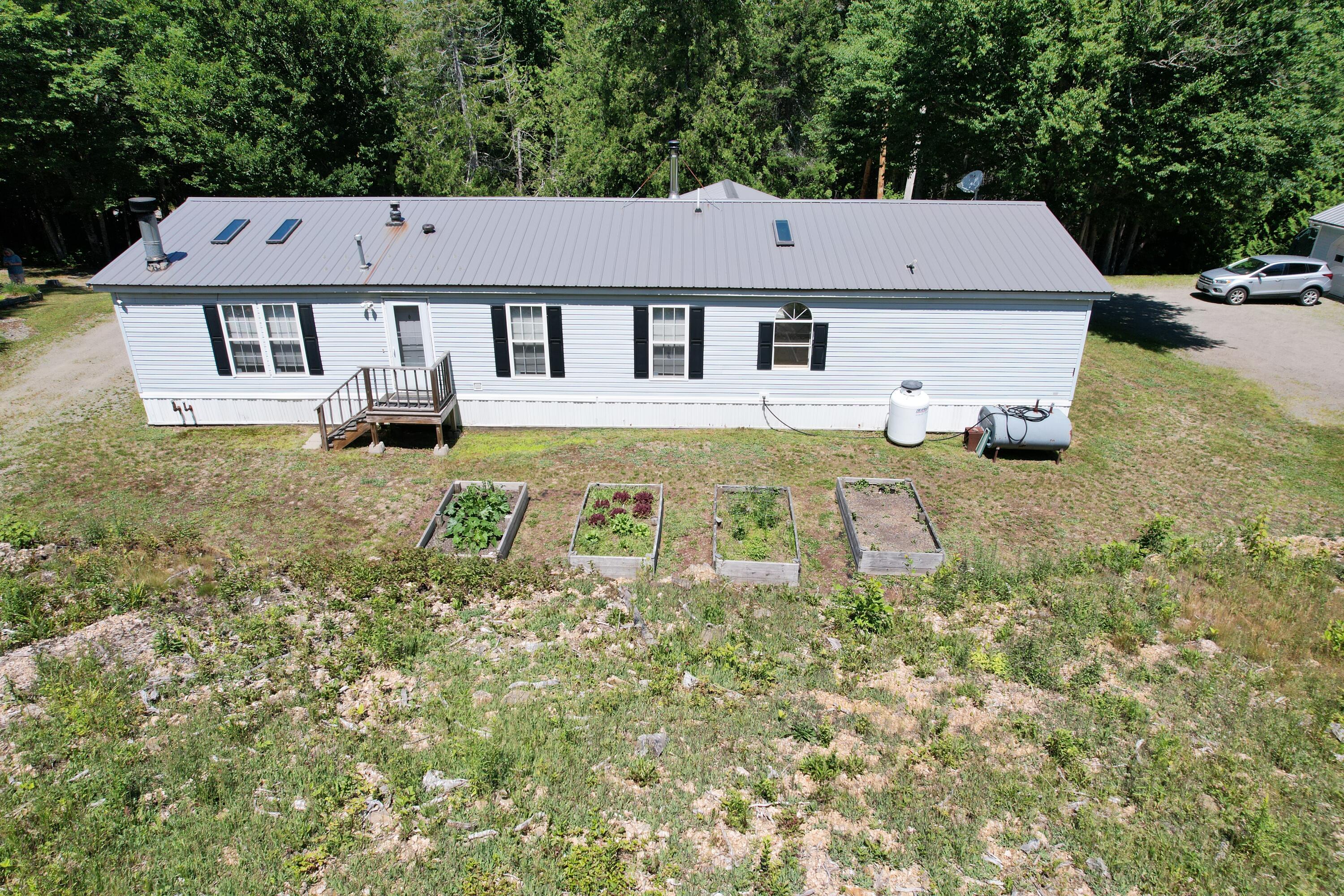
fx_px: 821
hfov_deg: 78.6
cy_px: 448
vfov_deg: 57.2
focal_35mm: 22
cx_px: 672
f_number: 2.8
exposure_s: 1/2500
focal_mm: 8.38
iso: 140
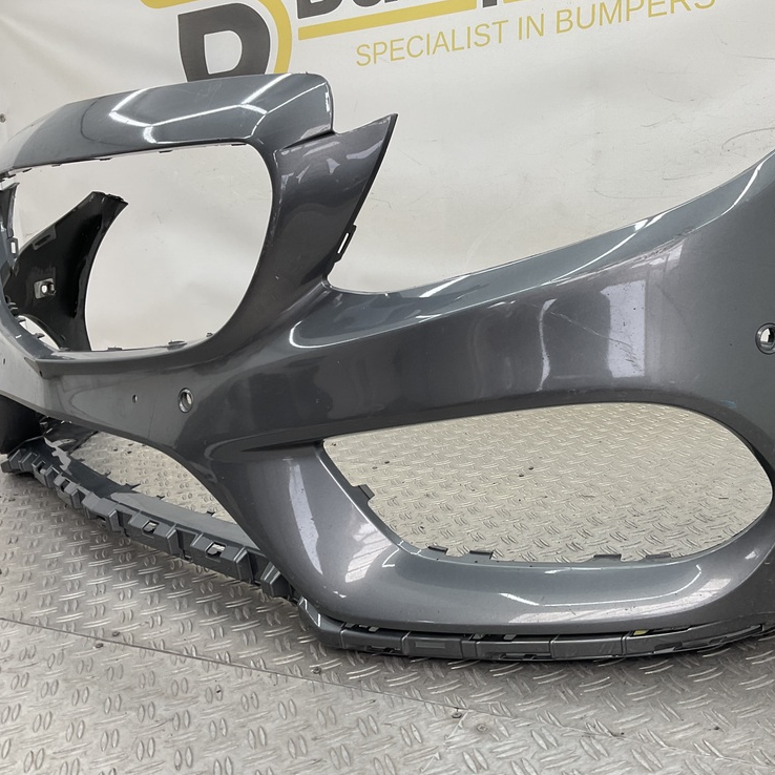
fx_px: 887
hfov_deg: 46.9
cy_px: 380
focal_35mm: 35
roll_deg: +5.8
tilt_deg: -13.6
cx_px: 476
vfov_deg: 47.2
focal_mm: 3
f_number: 1.8
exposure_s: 1/120
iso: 25
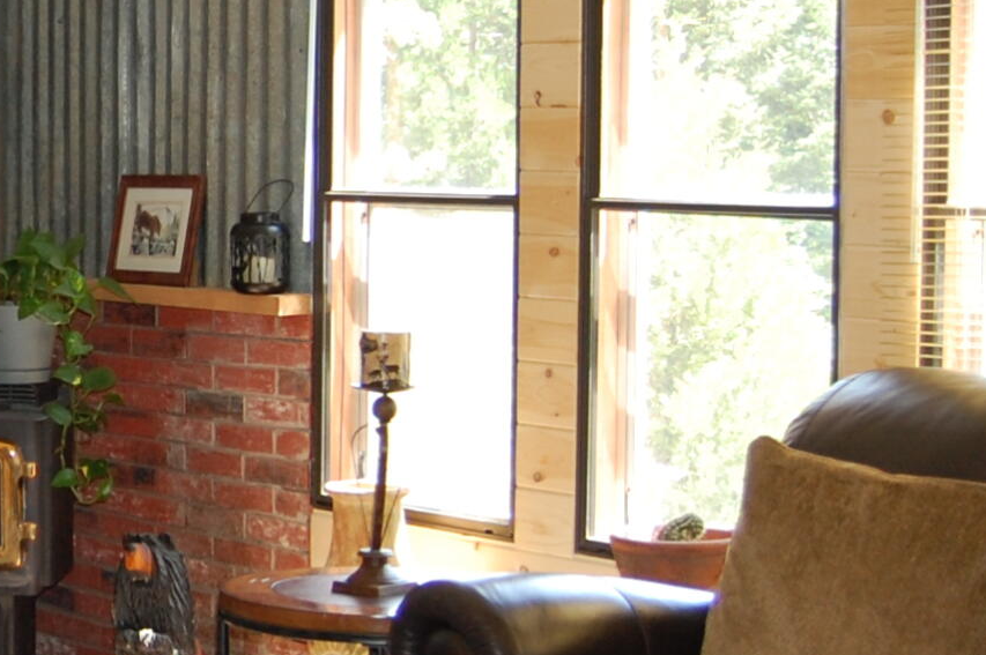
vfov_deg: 14.4
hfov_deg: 19.9
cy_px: 336
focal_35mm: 95
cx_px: -260
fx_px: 2599
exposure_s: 1/100
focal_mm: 18
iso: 400
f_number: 3.5
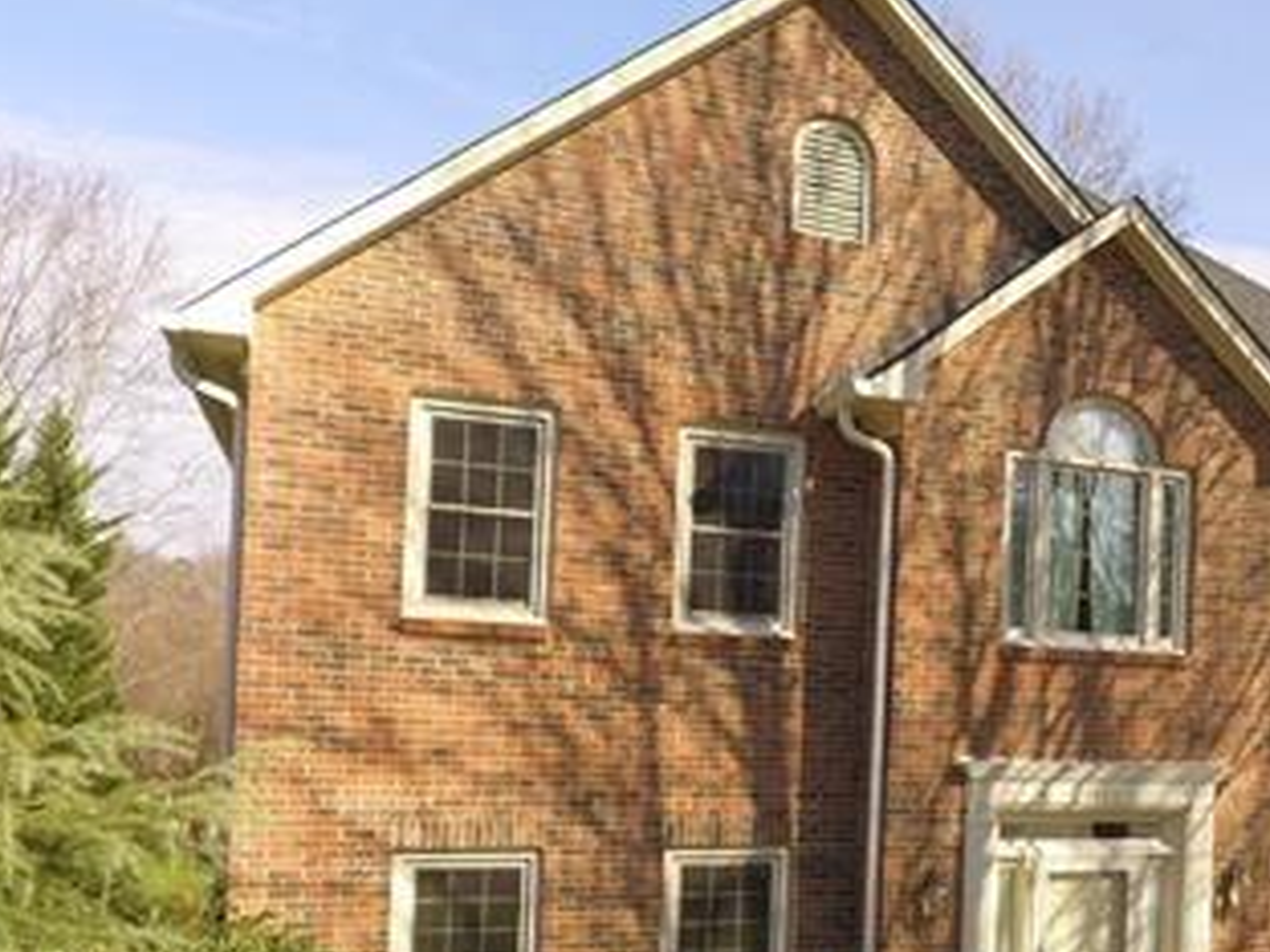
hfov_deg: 42.0
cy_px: 683
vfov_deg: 34.6
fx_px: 1504
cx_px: 1148
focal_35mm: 41
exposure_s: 1/438
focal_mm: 3.61
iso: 100
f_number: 2.8
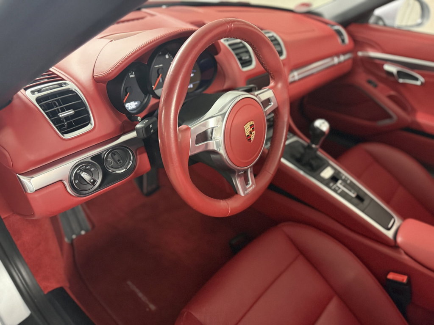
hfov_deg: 71.6
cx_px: 217
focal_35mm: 24
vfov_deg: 56.8
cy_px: 162
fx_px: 301
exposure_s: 1/33
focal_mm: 6.76
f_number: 1.78
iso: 800
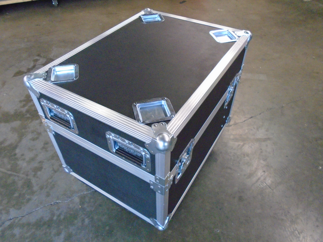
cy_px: 121
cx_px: 162
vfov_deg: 53.1
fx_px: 243
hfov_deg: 67.3
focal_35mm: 26
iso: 800
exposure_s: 1/40
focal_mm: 4.6
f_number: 3.2
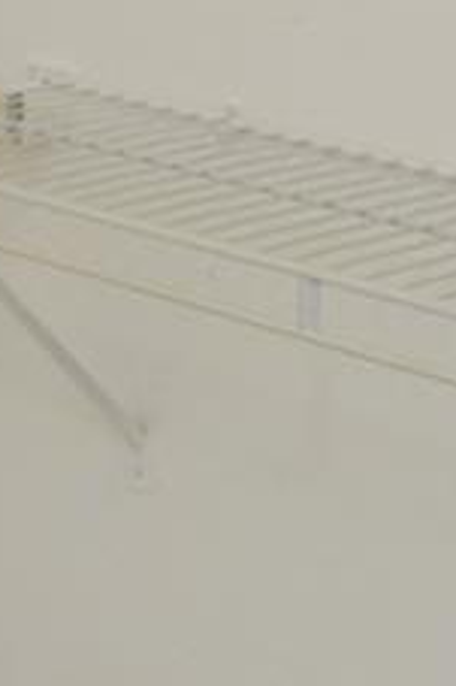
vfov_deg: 15.7
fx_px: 2416
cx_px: -818
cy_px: -50
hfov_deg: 9.1
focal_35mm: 127
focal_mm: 12
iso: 450
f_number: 4
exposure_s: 1/60
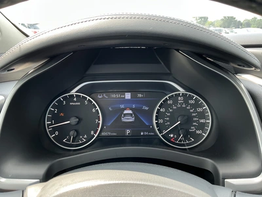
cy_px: 98
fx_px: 212
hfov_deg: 63.4
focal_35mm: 28
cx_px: 131
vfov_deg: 49.7
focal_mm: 3
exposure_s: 1/122
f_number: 1.8
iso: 40
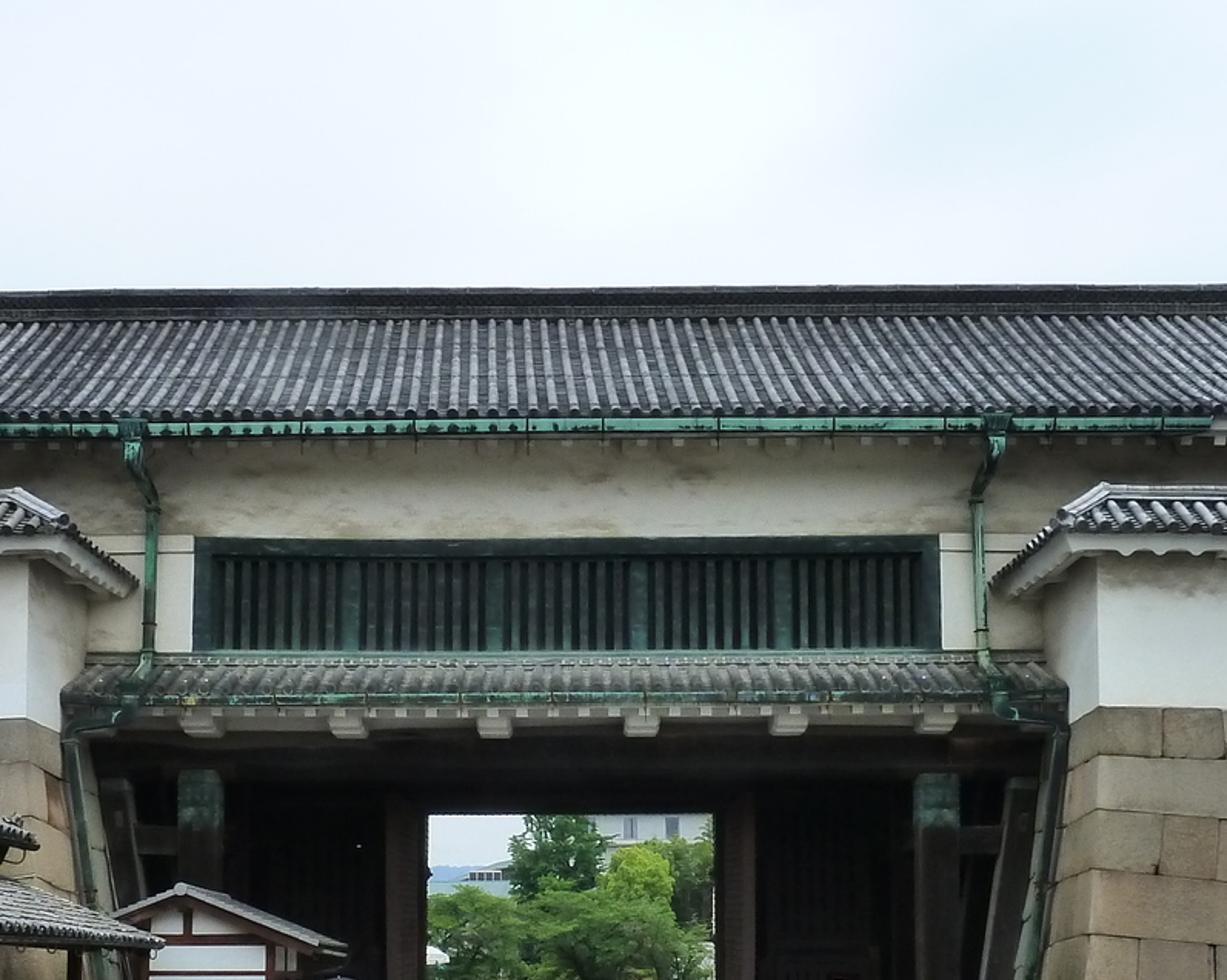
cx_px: 576
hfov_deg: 38.0
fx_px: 1779
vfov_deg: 30.2
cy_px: 765
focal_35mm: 49
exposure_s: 1/400
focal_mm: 4.1
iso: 200
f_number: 5
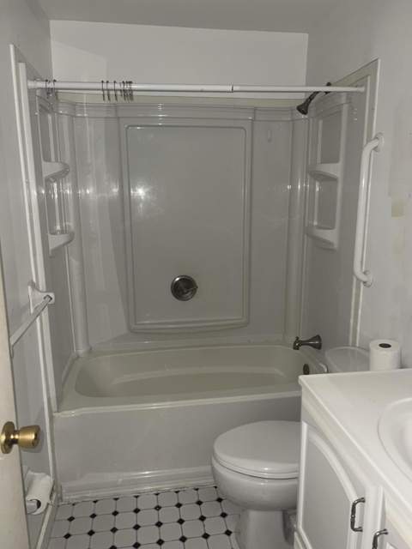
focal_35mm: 26
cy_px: 274
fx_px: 413
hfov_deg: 53.1
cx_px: 206
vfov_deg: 67.3
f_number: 1.5
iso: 32
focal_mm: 5.7
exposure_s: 1/19
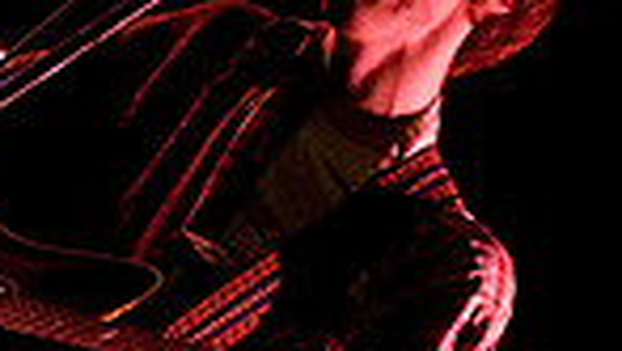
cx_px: 303
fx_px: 3170
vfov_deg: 6.3
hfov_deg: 11.2
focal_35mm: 192
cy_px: 503
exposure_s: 1/80
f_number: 2.8
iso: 800
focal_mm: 40
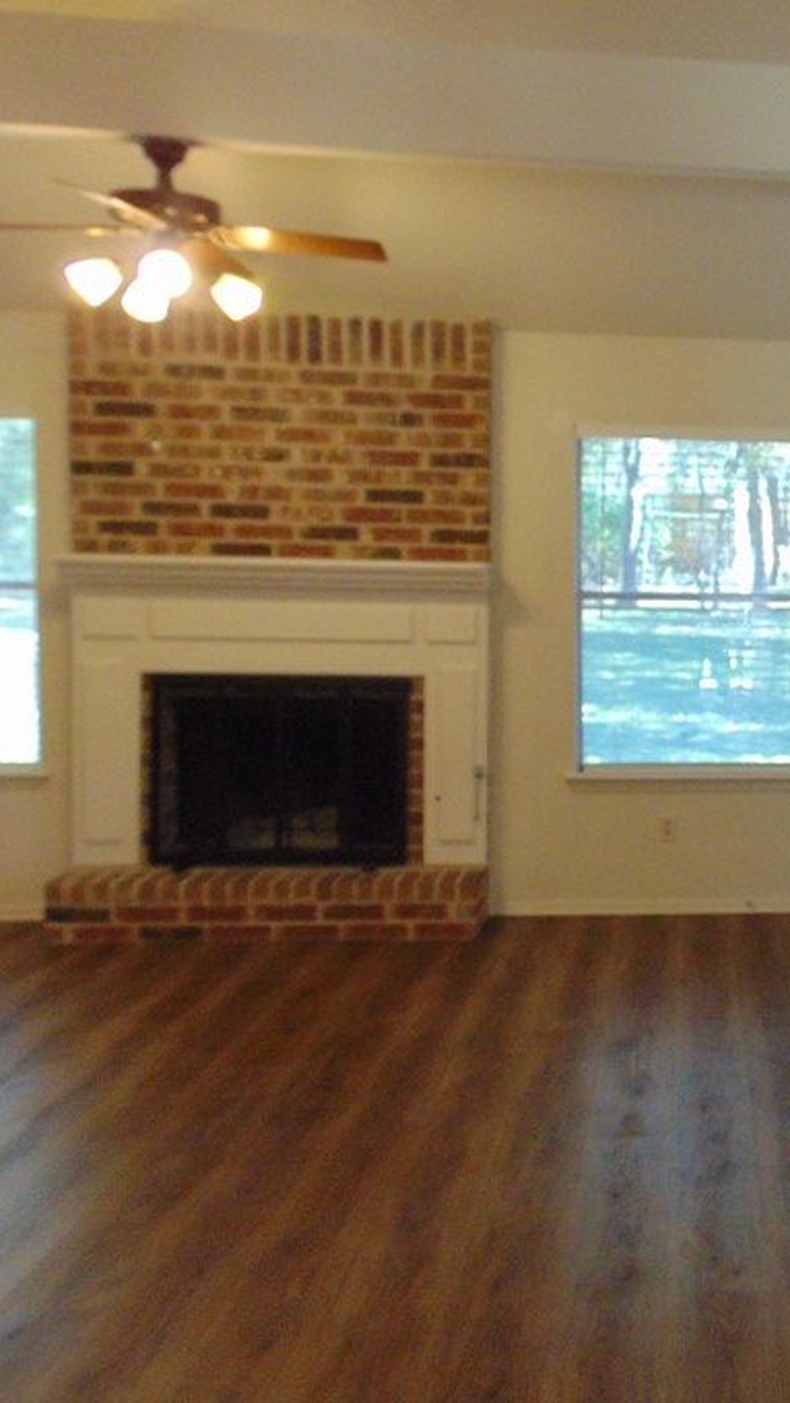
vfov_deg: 49.3
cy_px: 644
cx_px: 920
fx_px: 1525
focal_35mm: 41
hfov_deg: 26.2
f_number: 3
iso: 250
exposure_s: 1/30
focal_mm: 4.5
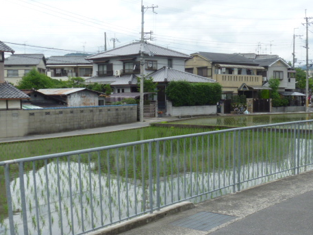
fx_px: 443
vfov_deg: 29.6
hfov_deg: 38.7
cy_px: 136
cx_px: 192
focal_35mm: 49
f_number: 5.6
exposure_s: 1/250
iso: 100
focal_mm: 6.3
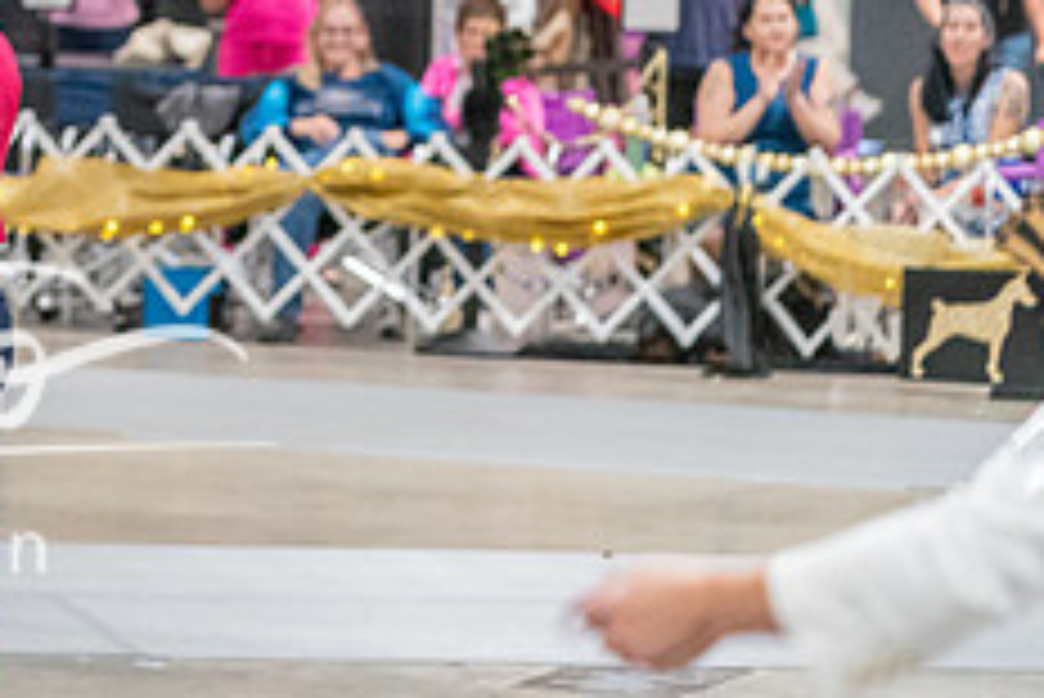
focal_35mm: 263
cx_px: -202
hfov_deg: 7.8
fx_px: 7631
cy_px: -74
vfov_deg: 5.2
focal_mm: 105
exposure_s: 1/250
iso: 6400
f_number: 2.8
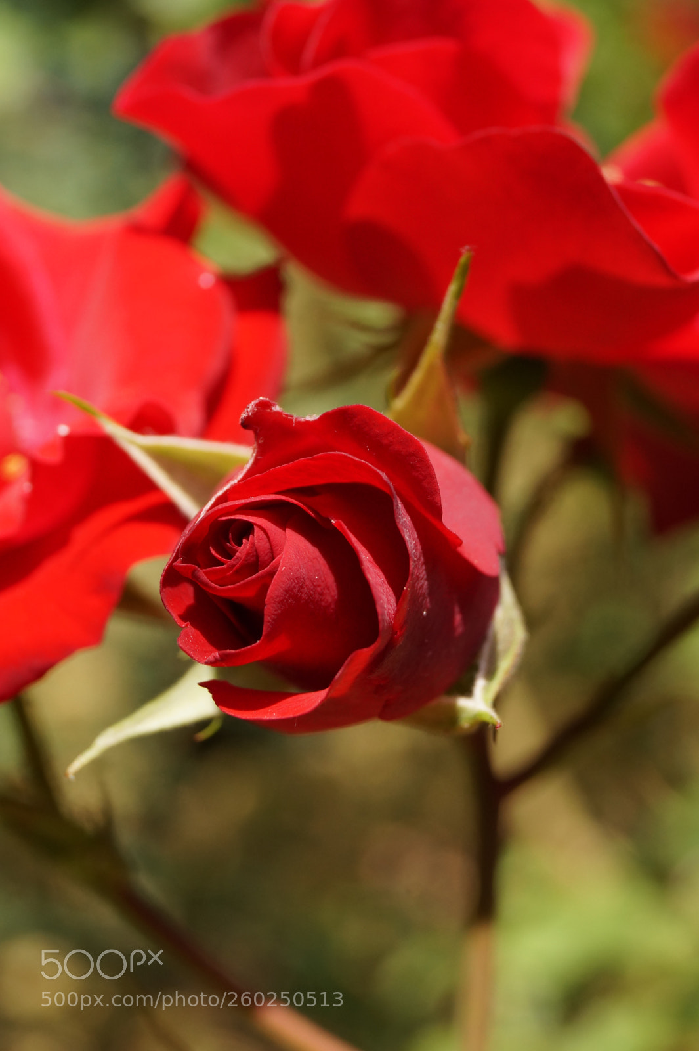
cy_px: 526
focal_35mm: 82
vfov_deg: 24.6
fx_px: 2405
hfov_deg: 16.5
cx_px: 350
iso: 400
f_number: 9
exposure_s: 1/400
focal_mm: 55
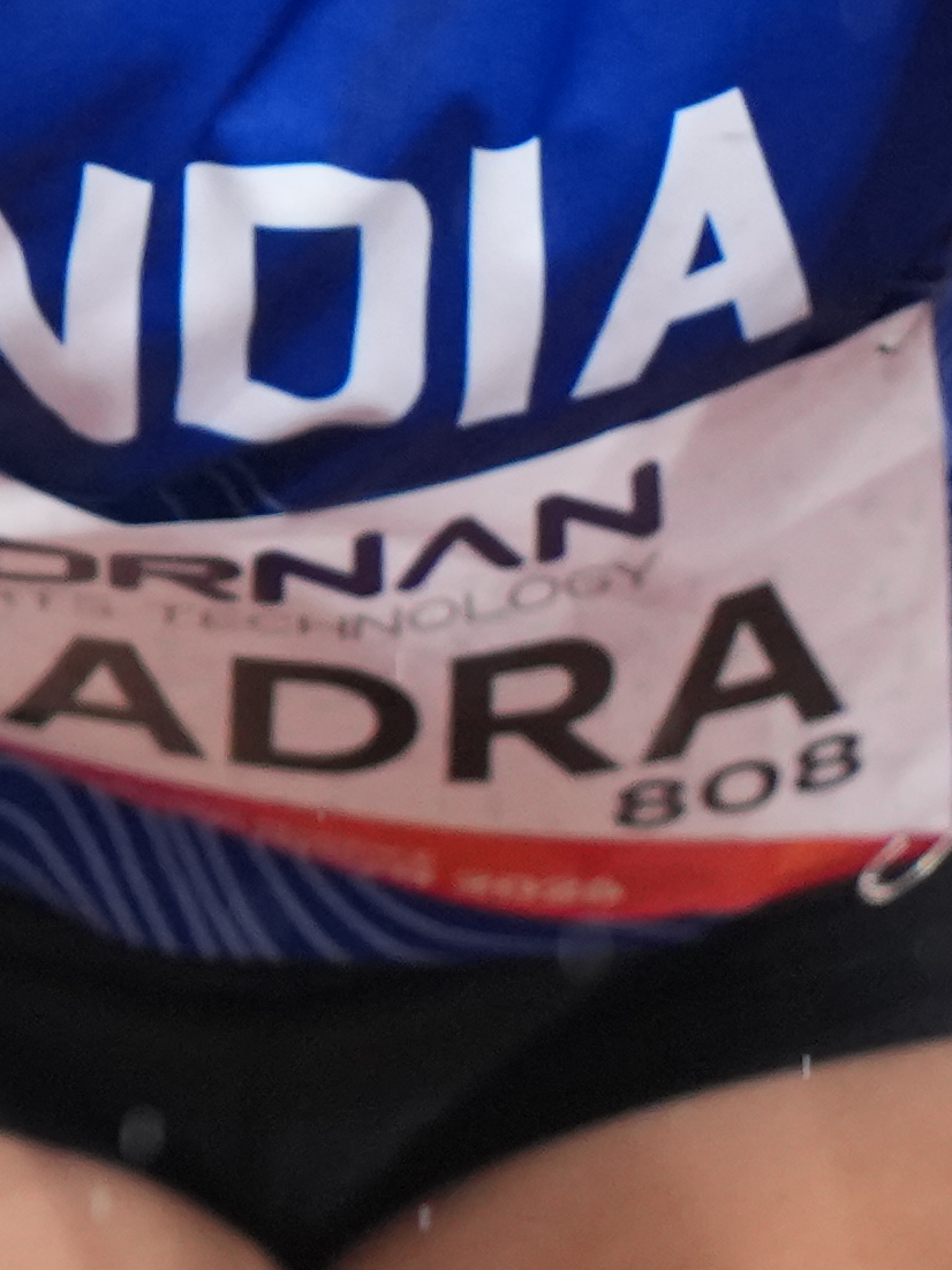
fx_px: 110636
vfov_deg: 0.7
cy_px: -320
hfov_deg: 0.5
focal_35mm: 3016
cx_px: -512
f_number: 2.8
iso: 1600
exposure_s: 1/1000
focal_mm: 400
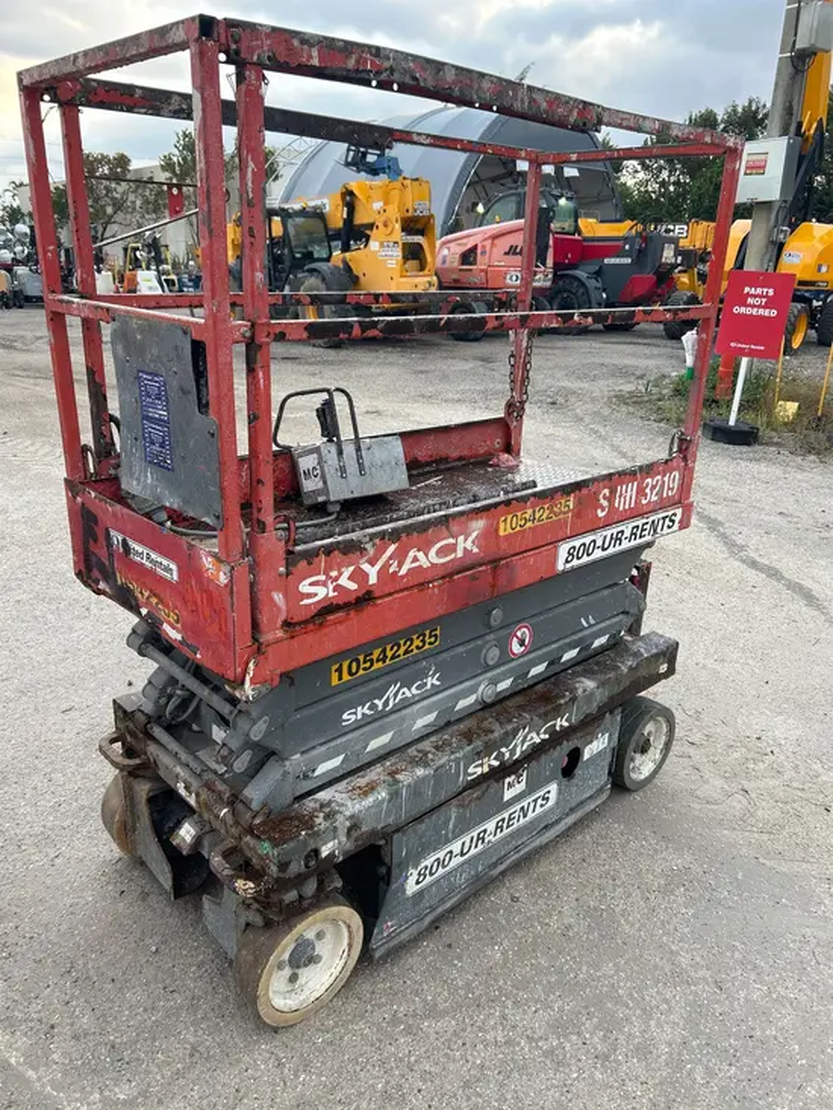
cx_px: 416
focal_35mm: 26
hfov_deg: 53.1
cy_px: 555
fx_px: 834
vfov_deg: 67.3
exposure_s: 1/155
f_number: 1.5
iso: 64
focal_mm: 5.7
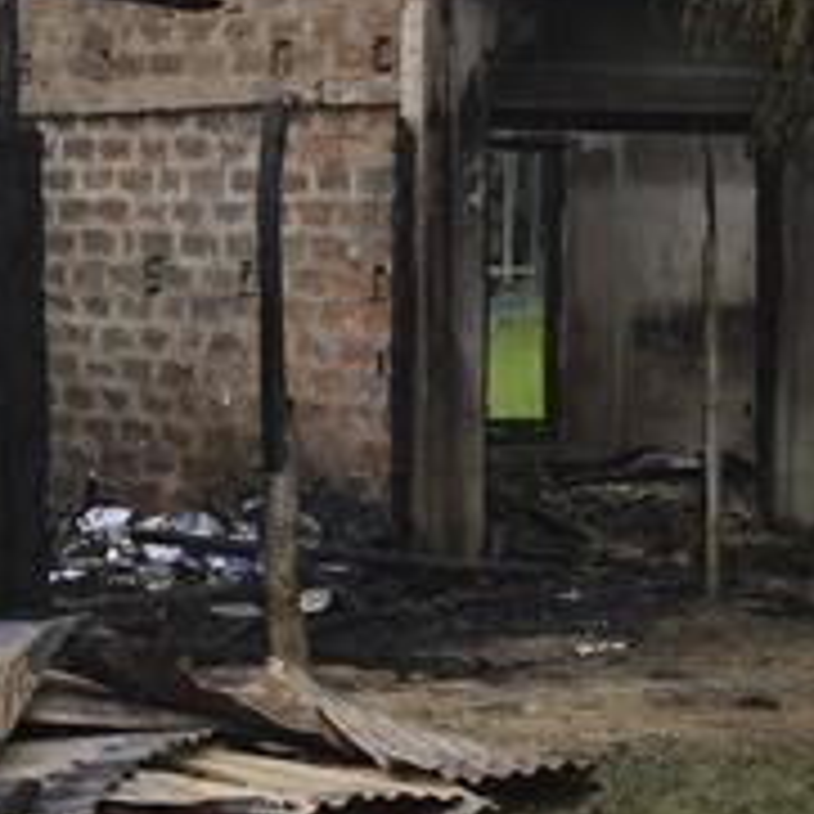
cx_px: 342
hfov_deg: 14.6
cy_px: 263
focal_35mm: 119
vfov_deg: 14.6
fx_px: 3166
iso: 400
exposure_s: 1/800
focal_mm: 26
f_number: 5
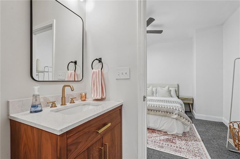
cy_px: 80
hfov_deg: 96.8
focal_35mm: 16
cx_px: 120
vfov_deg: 73.7
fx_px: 107
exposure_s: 1/6
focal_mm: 16
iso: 800
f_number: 8
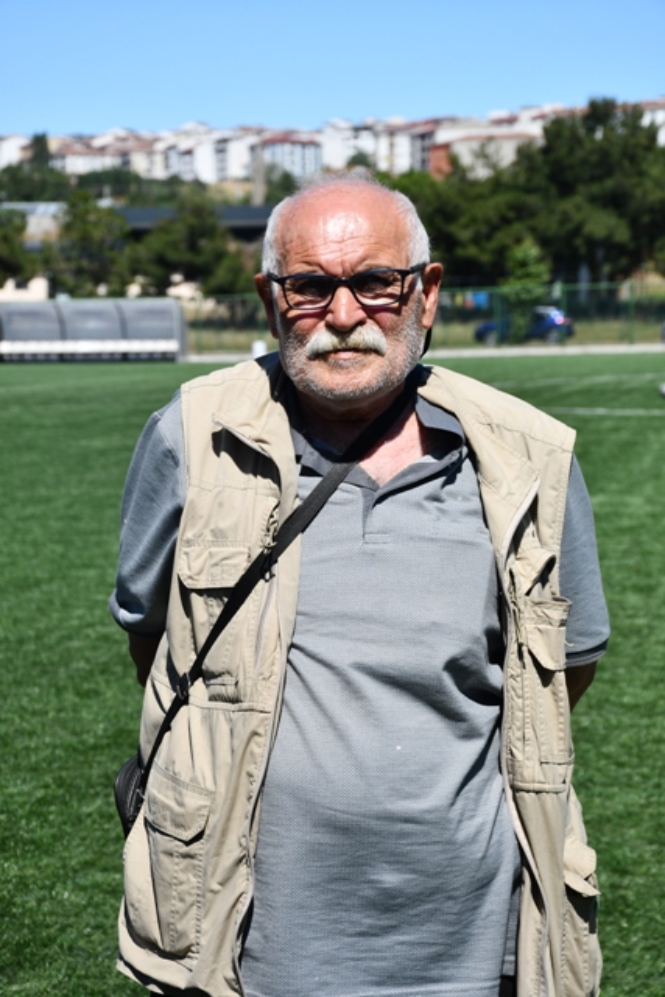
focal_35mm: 90
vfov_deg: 22.6
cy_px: 498
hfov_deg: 15.2
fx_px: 2492
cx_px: 332
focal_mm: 60
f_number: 8
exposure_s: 1/250
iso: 140
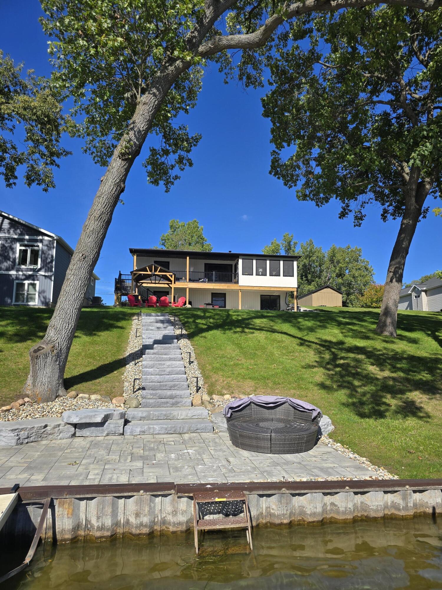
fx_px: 392
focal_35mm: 23
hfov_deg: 58.9
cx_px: 221
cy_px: 295
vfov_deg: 73.9
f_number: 1.7
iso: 12
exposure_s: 1/752
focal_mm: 6.3
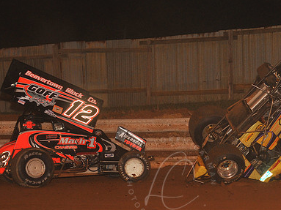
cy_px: 113
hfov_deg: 12.9
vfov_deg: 9.7
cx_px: 171
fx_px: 1242
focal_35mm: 153
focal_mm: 105
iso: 1000
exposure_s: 1/320
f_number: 6.3
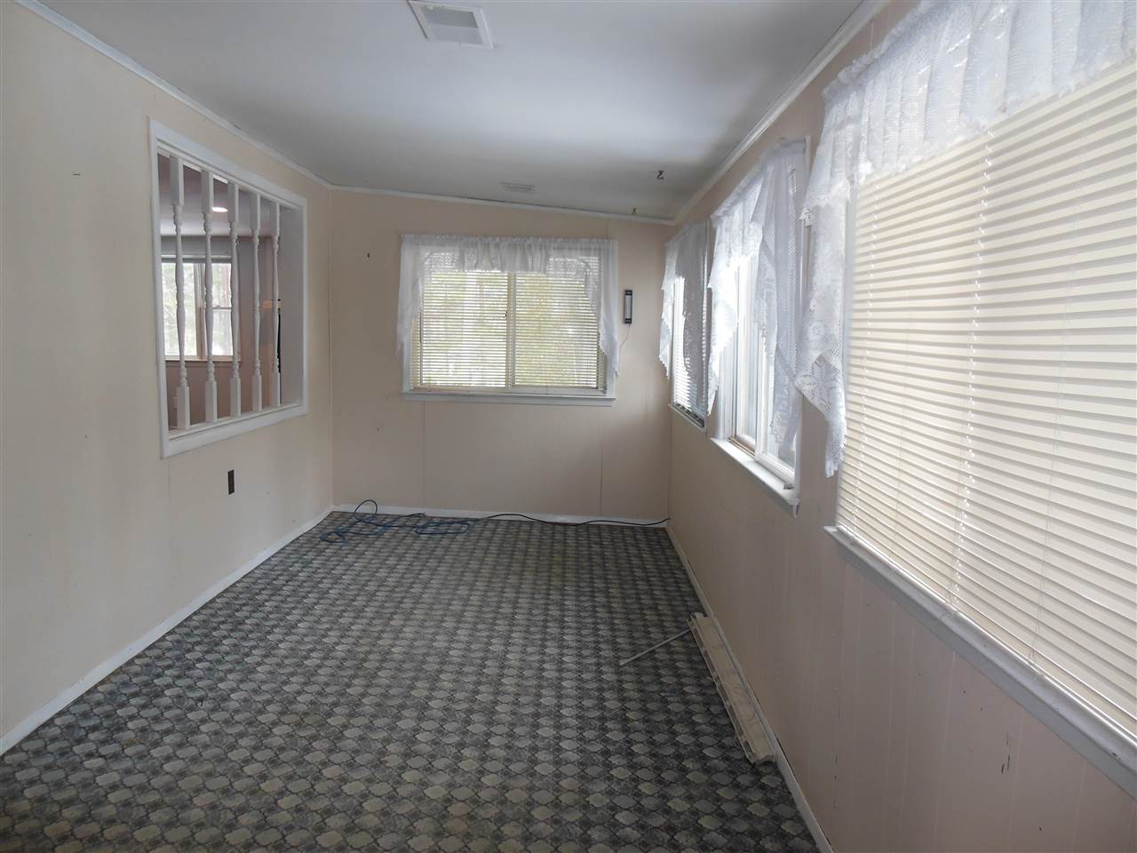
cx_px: 568
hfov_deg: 69.4
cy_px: 426
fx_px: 821
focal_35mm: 25
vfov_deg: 54.9
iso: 160
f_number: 3.2
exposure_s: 1/30
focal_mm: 4.5
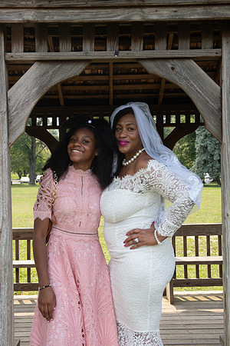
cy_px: 173
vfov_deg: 36.2
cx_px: 115
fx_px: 527
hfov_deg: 24.6
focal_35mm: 55
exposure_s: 1/1600
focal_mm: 53
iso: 800
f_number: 6.3
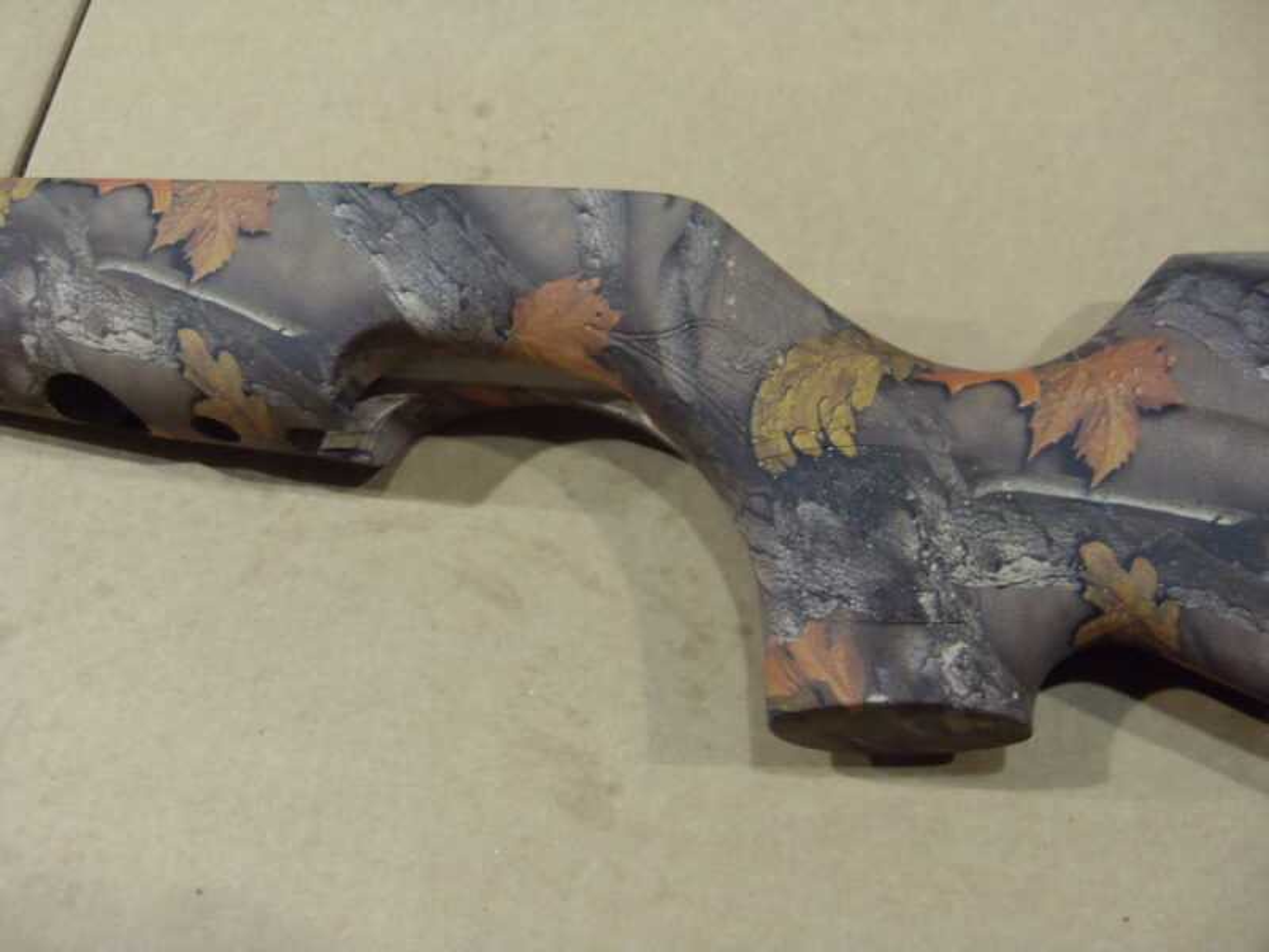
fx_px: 1283
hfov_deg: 52.6
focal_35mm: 35
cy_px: 476
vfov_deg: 40.7
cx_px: 634
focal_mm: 6.3
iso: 200
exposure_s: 1/20
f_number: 2.8
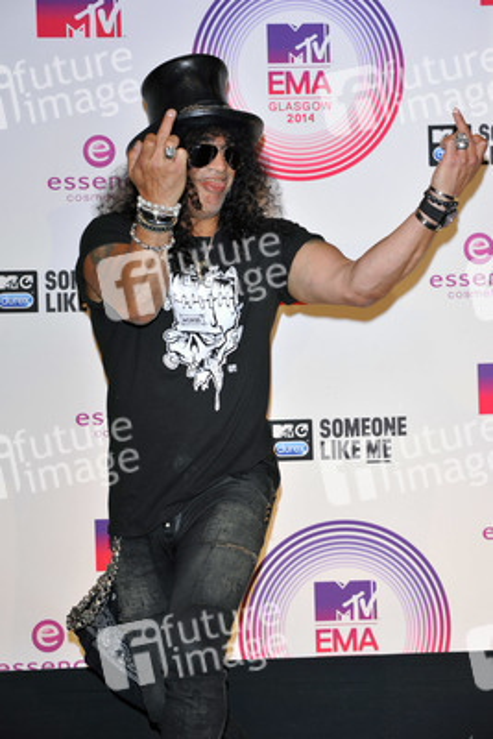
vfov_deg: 19.4
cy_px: 370
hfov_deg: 13.1
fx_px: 2155
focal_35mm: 105
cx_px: 246
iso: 800
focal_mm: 105
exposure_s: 1/250
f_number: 7.1
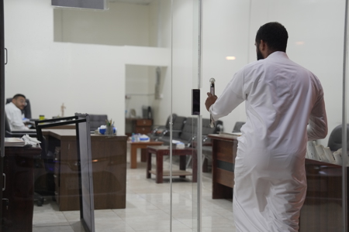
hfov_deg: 32.9
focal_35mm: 61
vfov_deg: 22.3
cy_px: 116
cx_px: 174
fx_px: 591
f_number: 2.8
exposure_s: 1/125
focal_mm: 61
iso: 1000
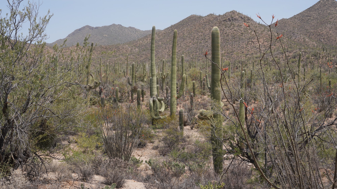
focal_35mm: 63
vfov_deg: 19.1
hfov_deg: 33.3
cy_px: 95
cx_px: 169
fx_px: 563
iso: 100
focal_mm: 60
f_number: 18
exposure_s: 1/80
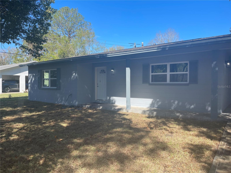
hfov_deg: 69.4
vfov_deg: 54.9
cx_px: 116
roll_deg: -0.5
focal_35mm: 25
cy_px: 86
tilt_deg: -1.5
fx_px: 167
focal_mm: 5.1
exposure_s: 1/1238
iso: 32
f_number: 1.6
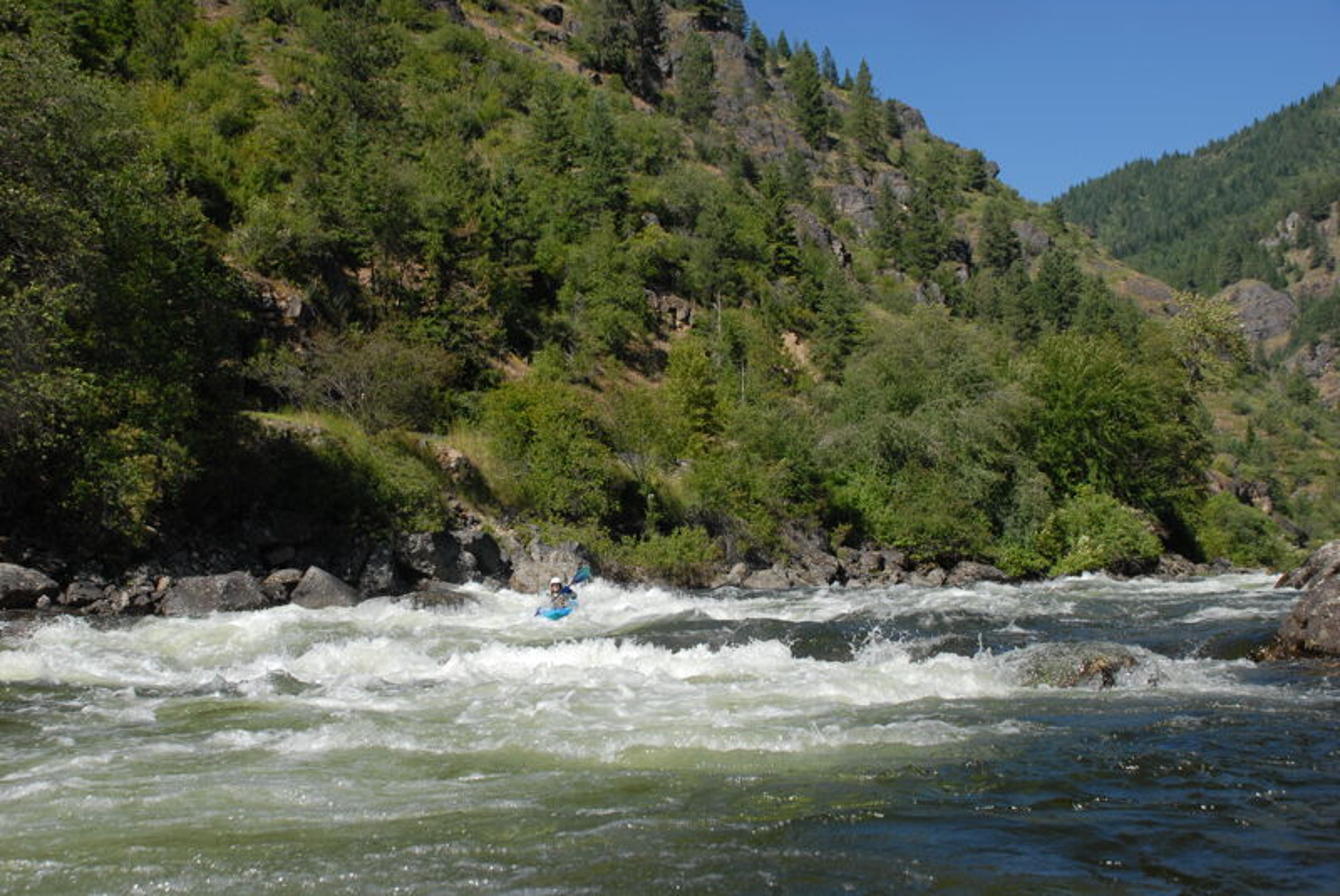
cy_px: 448
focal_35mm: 46
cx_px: 670
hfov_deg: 42.3
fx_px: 1732
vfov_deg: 29.0
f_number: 6.3
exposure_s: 1/500
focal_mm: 31
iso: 200
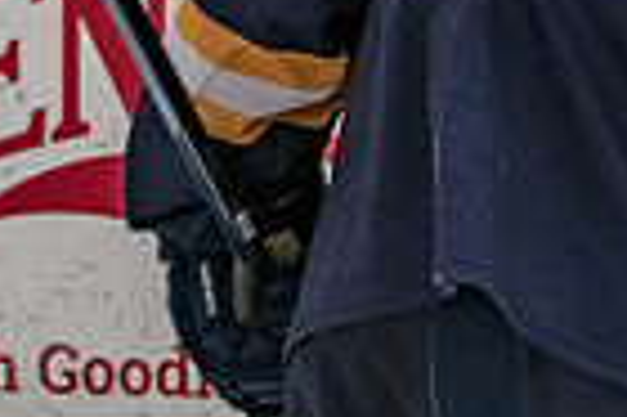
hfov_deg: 6.4
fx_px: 5462
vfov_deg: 4.3
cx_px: 1103
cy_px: -266
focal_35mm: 314
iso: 640
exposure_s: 1/250
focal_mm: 45
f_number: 5
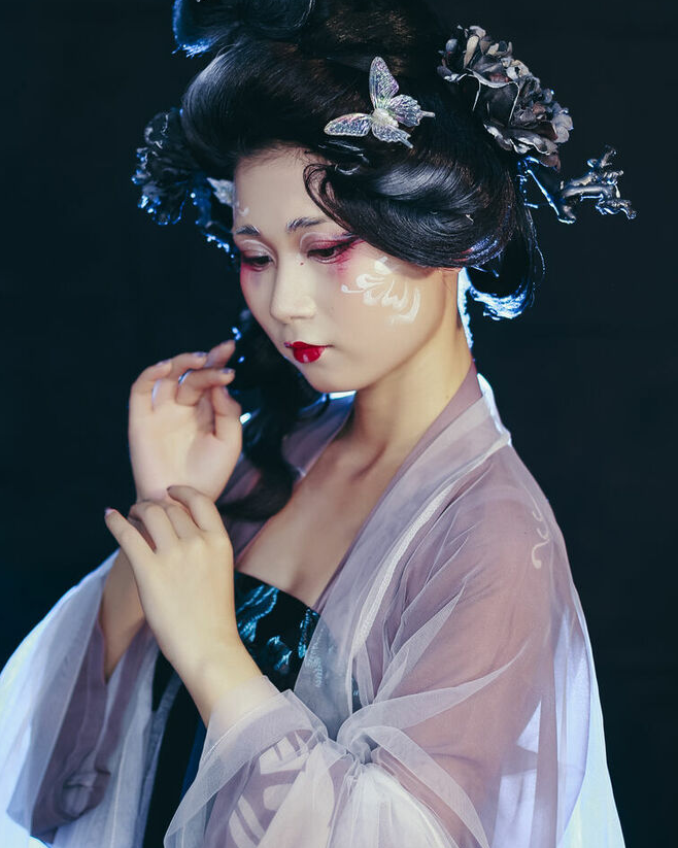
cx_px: 324
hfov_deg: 17.5
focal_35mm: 88
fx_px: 2208
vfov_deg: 21.6
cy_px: 236
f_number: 2
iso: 320
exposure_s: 1/100
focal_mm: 50
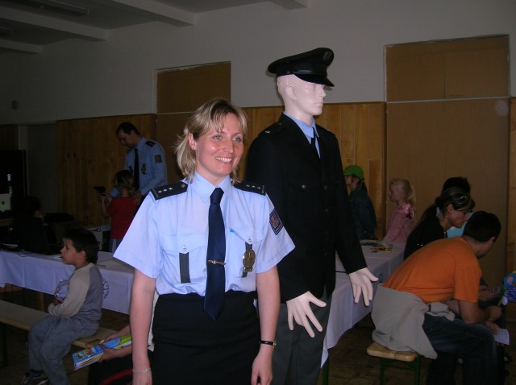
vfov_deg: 40.6
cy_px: 192
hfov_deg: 52.7
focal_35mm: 35
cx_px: 258
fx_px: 521
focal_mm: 5.8
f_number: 2.9
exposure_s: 1/60.1
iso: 52
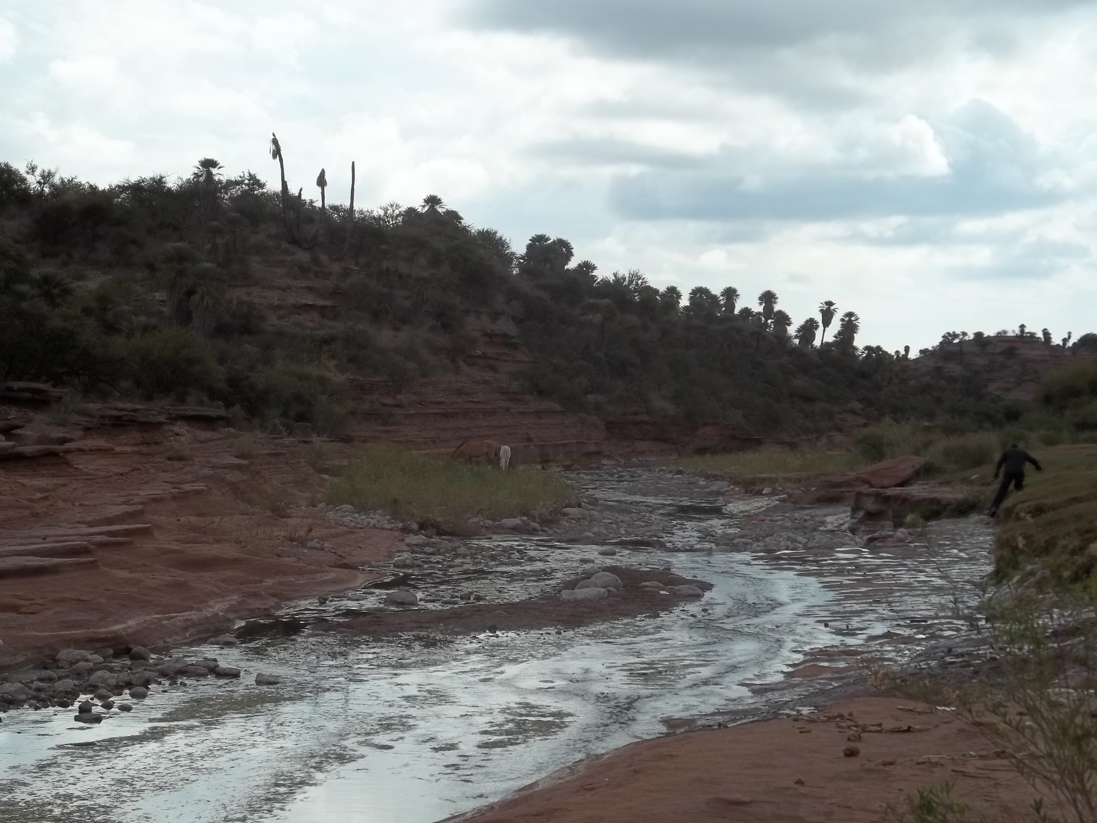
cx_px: 548
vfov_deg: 17.2
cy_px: 412
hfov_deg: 22.8
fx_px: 2725
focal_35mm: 86
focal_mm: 15.4
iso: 64
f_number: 4.5
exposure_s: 1/640
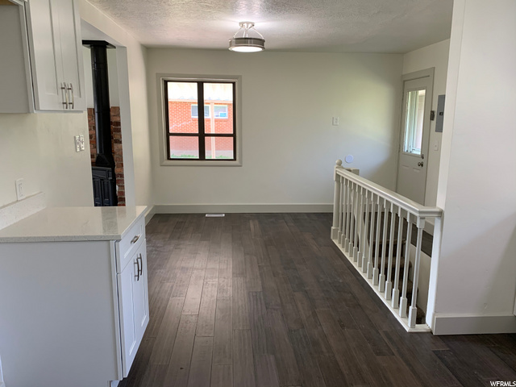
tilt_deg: -9.7
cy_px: 194
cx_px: 258
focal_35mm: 26
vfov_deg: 53.1
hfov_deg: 67.3
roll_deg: -0.5
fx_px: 388
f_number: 1.8
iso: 100
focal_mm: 4.25
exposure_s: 1/106
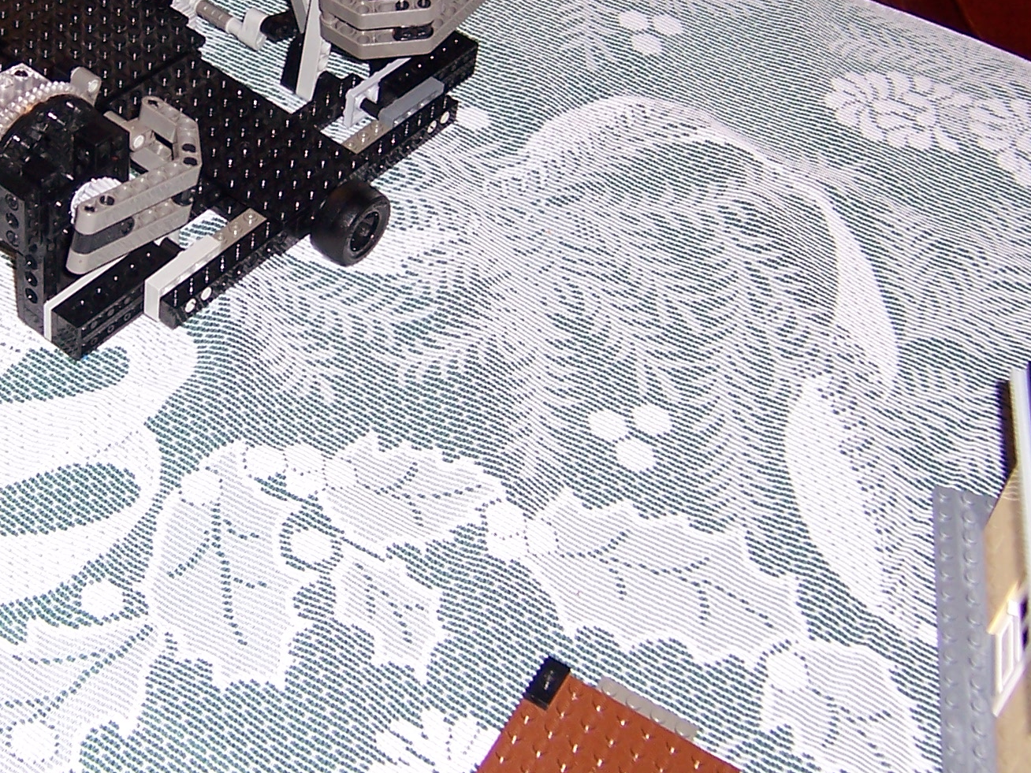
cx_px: 202
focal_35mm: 65
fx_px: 1936
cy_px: 77
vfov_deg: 22.1
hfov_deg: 29.1
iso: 80
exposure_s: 1/60
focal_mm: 5.5
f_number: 2.8
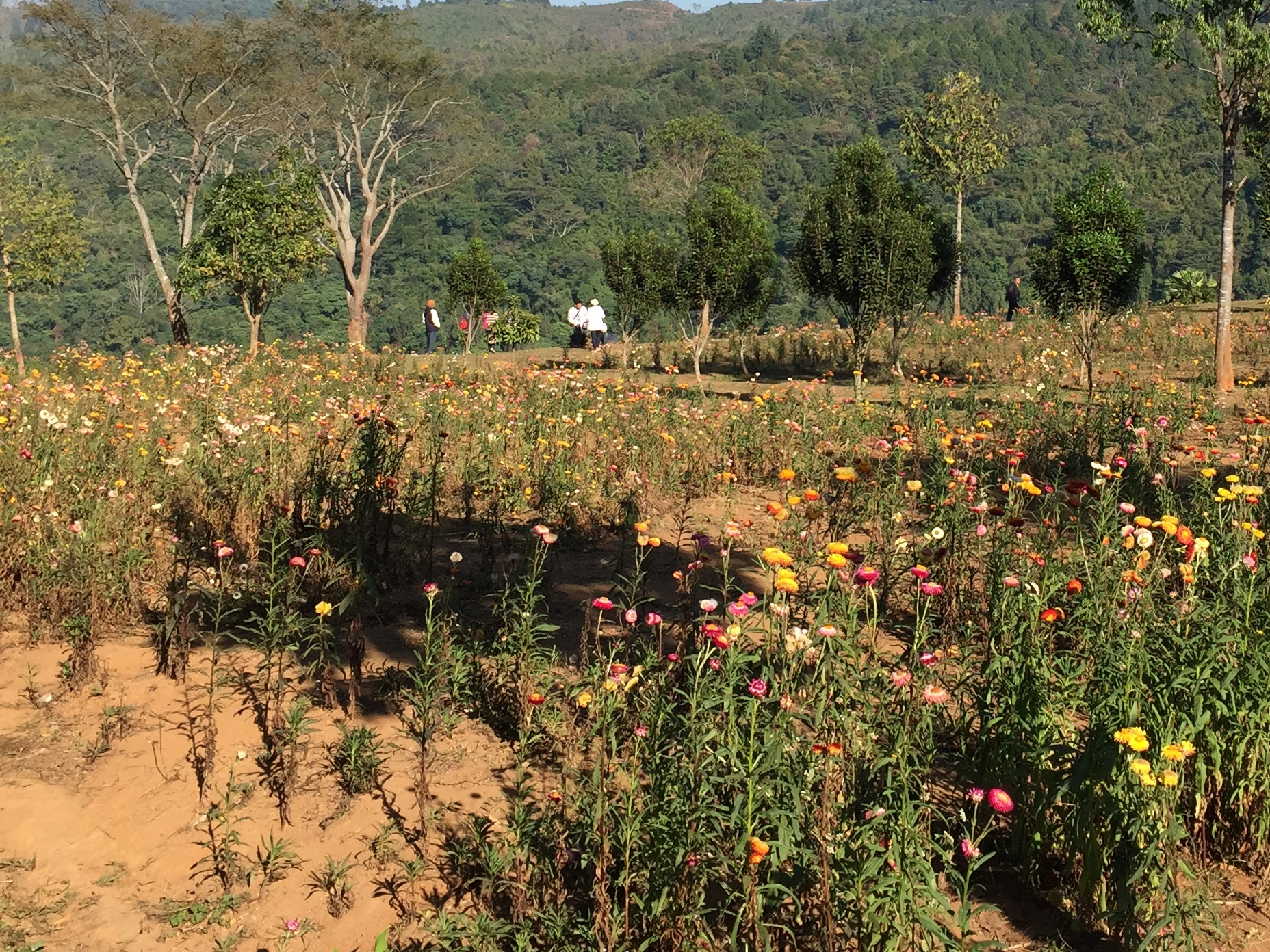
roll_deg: -3.1
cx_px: 833
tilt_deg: -3.1
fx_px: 1871
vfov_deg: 28.0
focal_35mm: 51
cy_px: 202
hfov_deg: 37.1
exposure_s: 1/1464
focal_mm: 4.15
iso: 32
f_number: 2.2
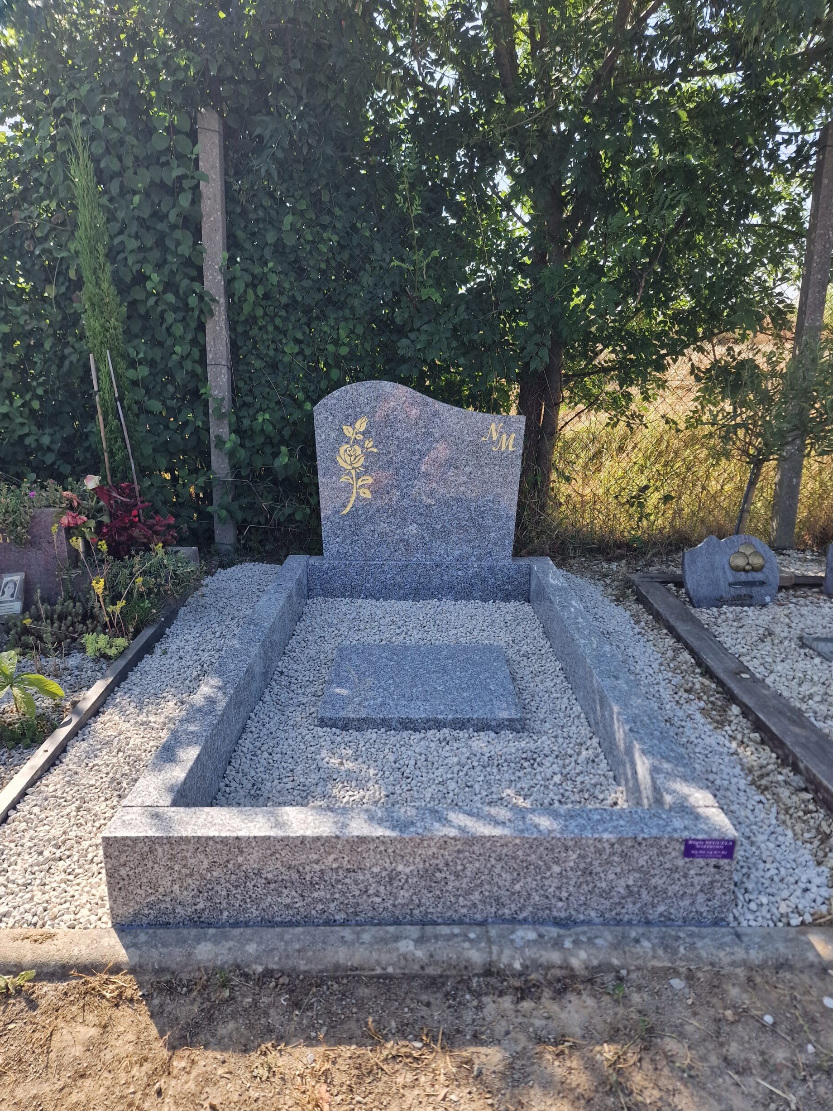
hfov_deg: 56.8
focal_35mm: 24
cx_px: 417
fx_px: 770
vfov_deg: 71.6
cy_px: 573
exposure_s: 1/365
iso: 50
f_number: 1.8
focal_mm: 6.4
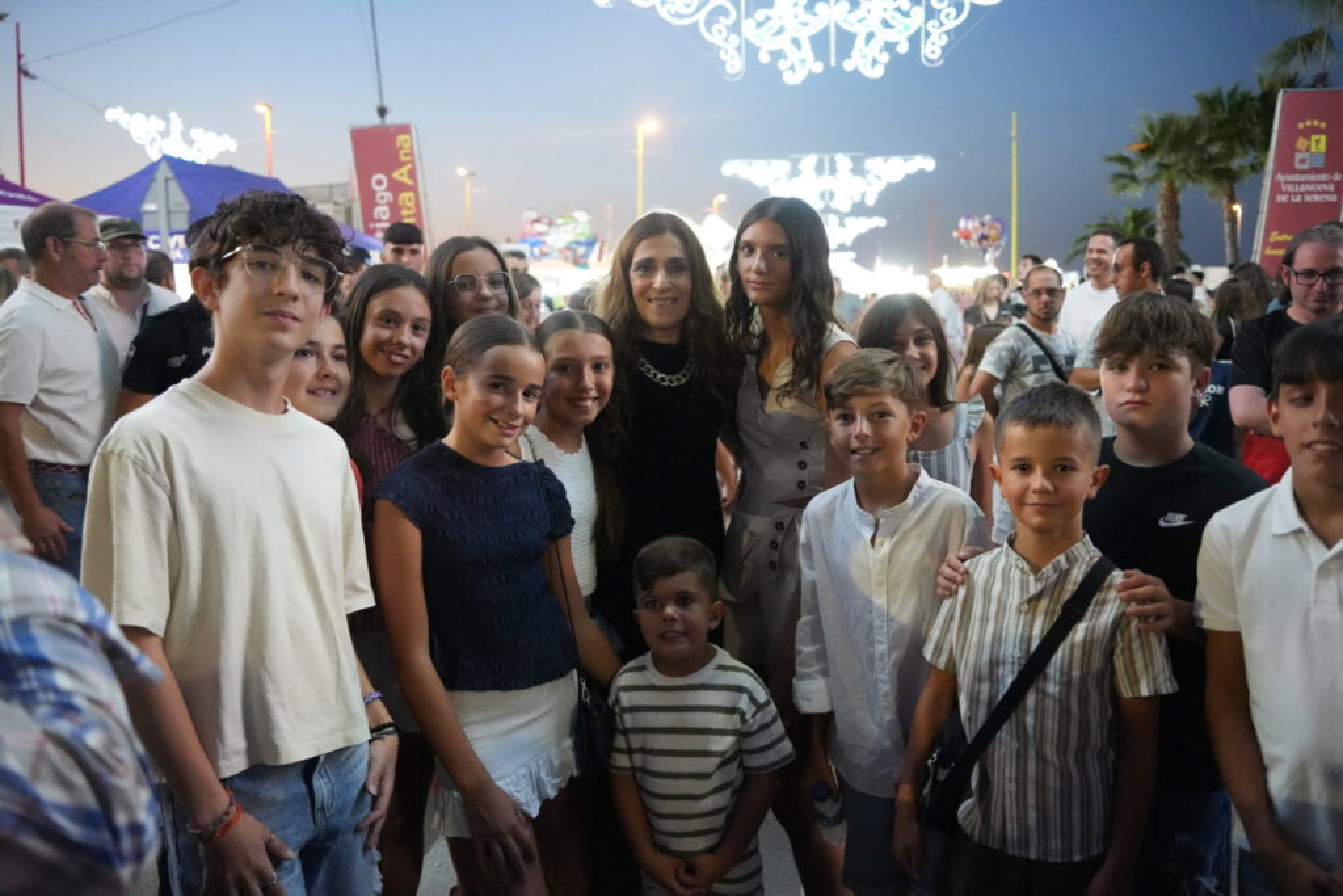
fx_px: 1045
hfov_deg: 65.5
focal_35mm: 28
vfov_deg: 46.4
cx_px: 672
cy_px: 448
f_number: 2.8
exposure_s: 1/160
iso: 12800
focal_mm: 28
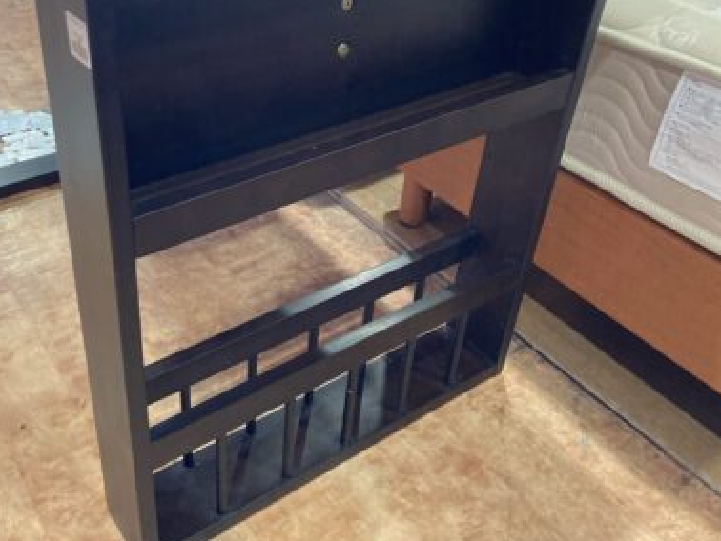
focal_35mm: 37
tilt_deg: -35.5
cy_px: 222
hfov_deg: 49.6
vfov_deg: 38.6
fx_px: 771
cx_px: 271
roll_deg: -3.8
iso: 200
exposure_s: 1/50
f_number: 1.8
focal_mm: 3.99
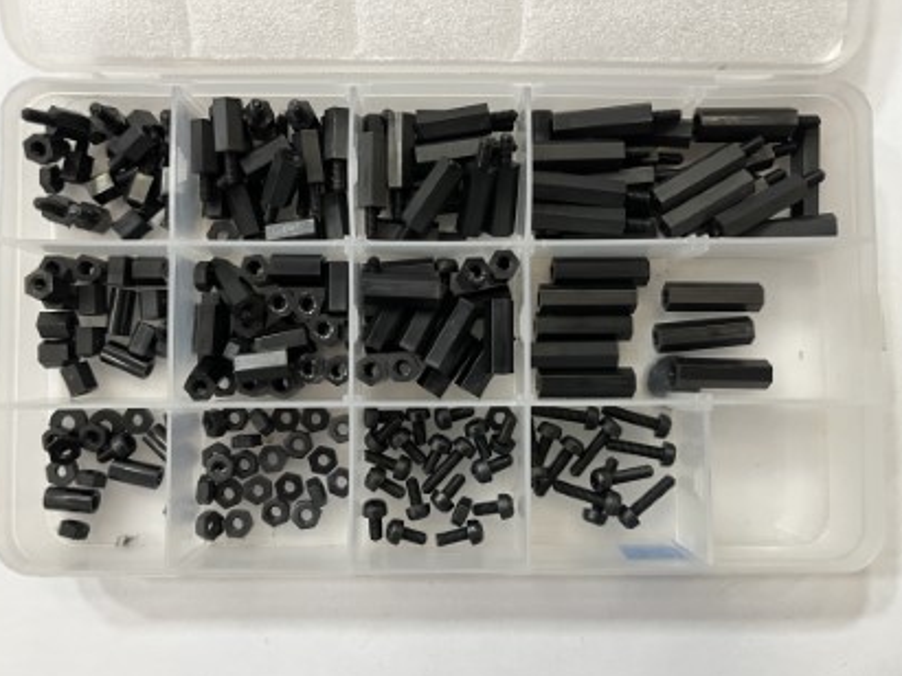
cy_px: 338
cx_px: 438
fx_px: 703
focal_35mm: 27
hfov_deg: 65.3
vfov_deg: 51.3
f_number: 1.6
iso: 320
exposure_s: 1/60
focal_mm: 5.1
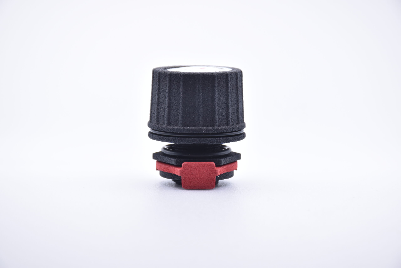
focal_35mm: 168
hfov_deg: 12.2
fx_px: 1871
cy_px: 134
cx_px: 200
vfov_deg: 8.2
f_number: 9
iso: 100
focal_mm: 112
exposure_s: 1/6
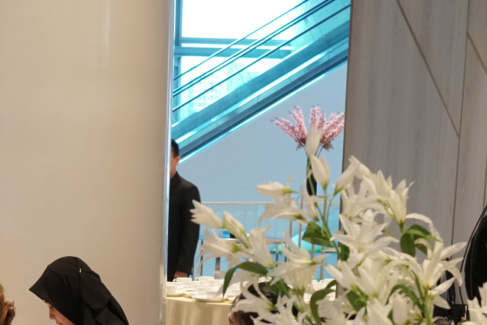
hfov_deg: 19.4
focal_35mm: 103
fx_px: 1393
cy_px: 426
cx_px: 21
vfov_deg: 12.8
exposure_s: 1/100
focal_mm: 26
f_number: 5
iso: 1600
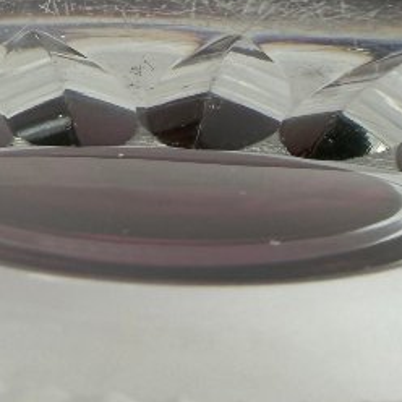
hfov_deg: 15.0
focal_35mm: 111
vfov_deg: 15.5
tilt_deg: -51.6
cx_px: -113
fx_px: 1458
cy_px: 39
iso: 40
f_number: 2.2
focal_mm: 2.22
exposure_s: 1/160
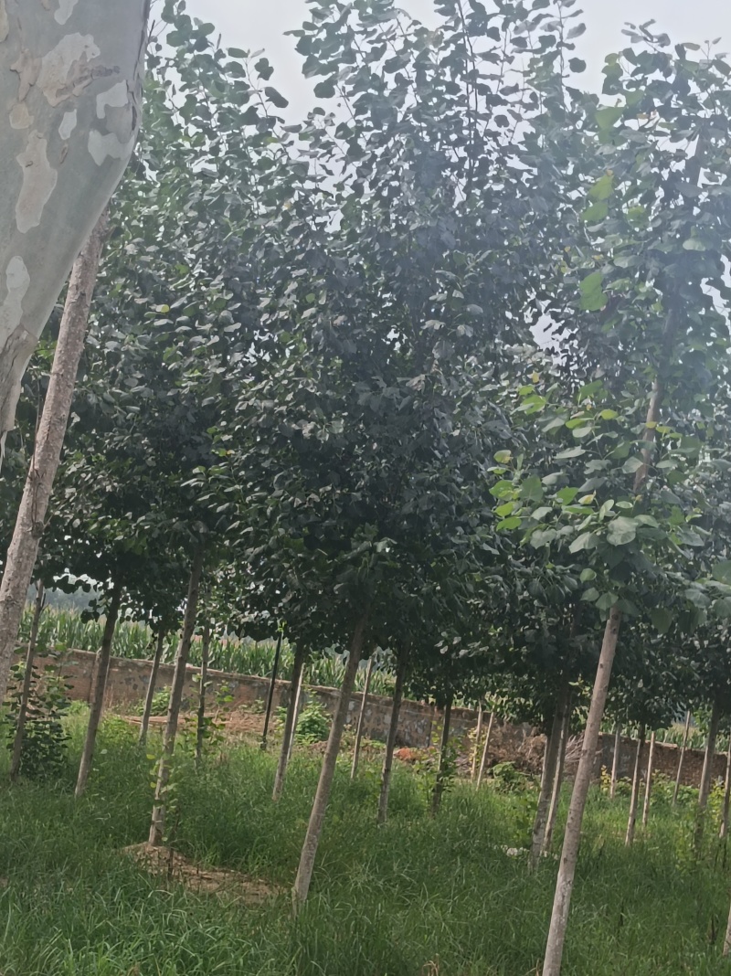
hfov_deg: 21.9
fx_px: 1888
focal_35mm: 67
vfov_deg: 29.0
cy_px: 488
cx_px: 366
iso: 100
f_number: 1.8
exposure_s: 1/311
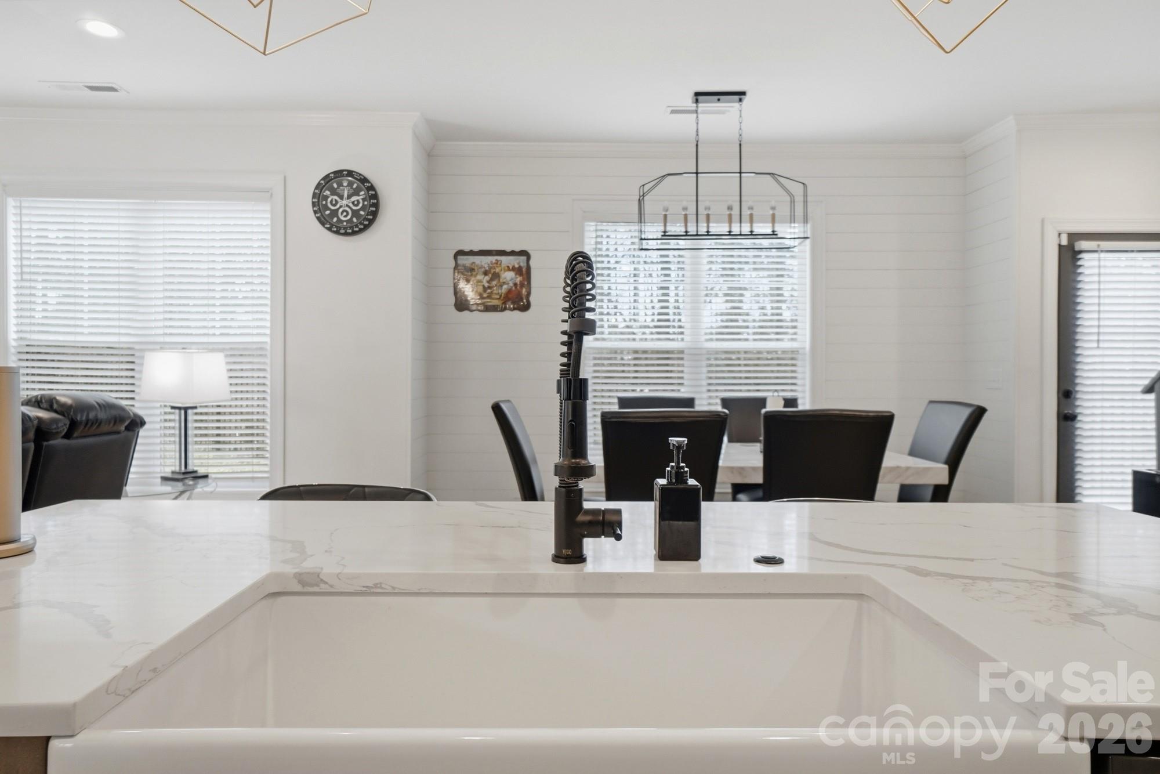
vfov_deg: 56.2
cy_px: 387
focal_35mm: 22
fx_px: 725
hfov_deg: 77.3
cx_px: 580
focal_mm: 15
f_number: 4
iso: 100
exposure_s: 1/320
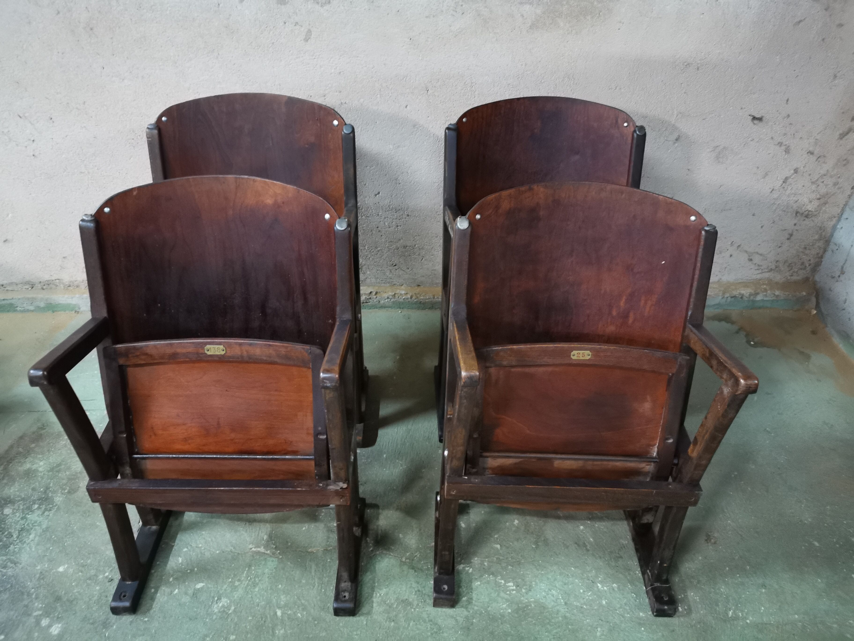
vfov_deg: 51.4
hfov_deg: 65.3
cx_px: 427
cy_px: 320
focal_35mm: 27
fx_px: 666
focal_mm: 5.58
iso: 640
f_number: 1.8
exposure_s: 1/20
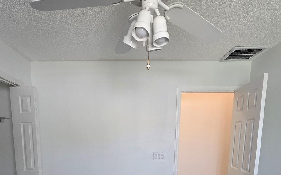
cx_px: 129
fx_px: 184
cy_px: 171
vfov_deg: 44.3
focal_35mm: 24
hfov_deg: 74.7
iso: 320
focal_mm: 2.2
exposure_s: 1/60
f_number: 2.2
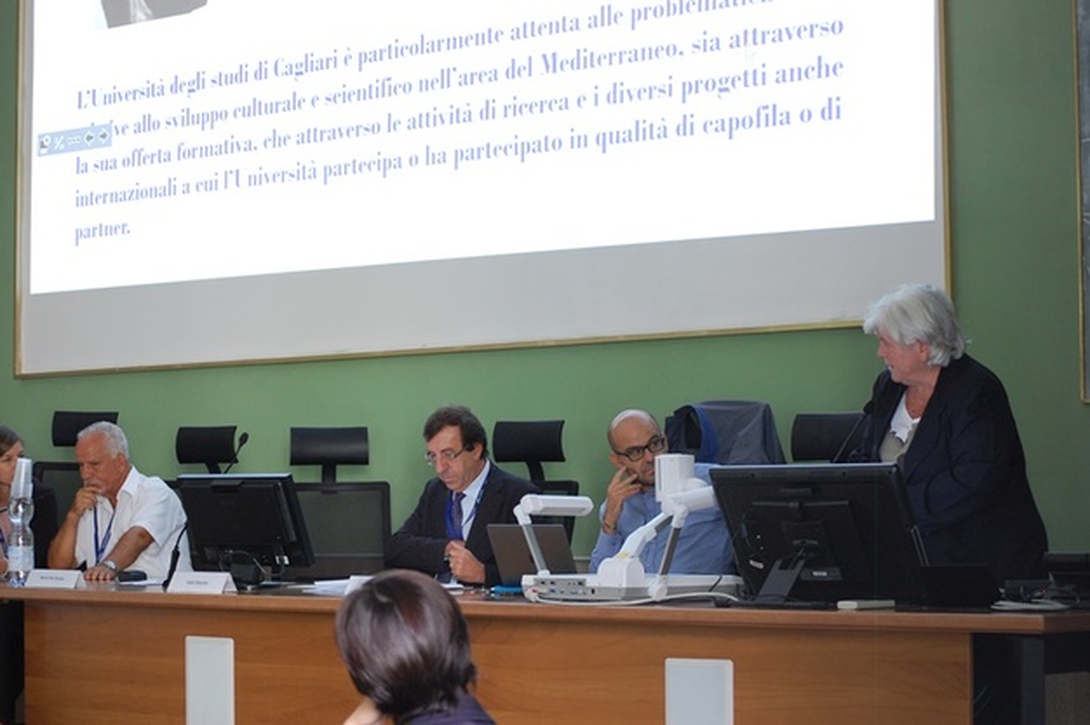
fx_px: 2495
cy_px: 362
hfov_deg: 24.6
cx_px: 545
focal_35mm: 82
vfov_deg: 16.5
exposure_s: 1/15
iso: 800
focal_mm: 55
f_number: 4
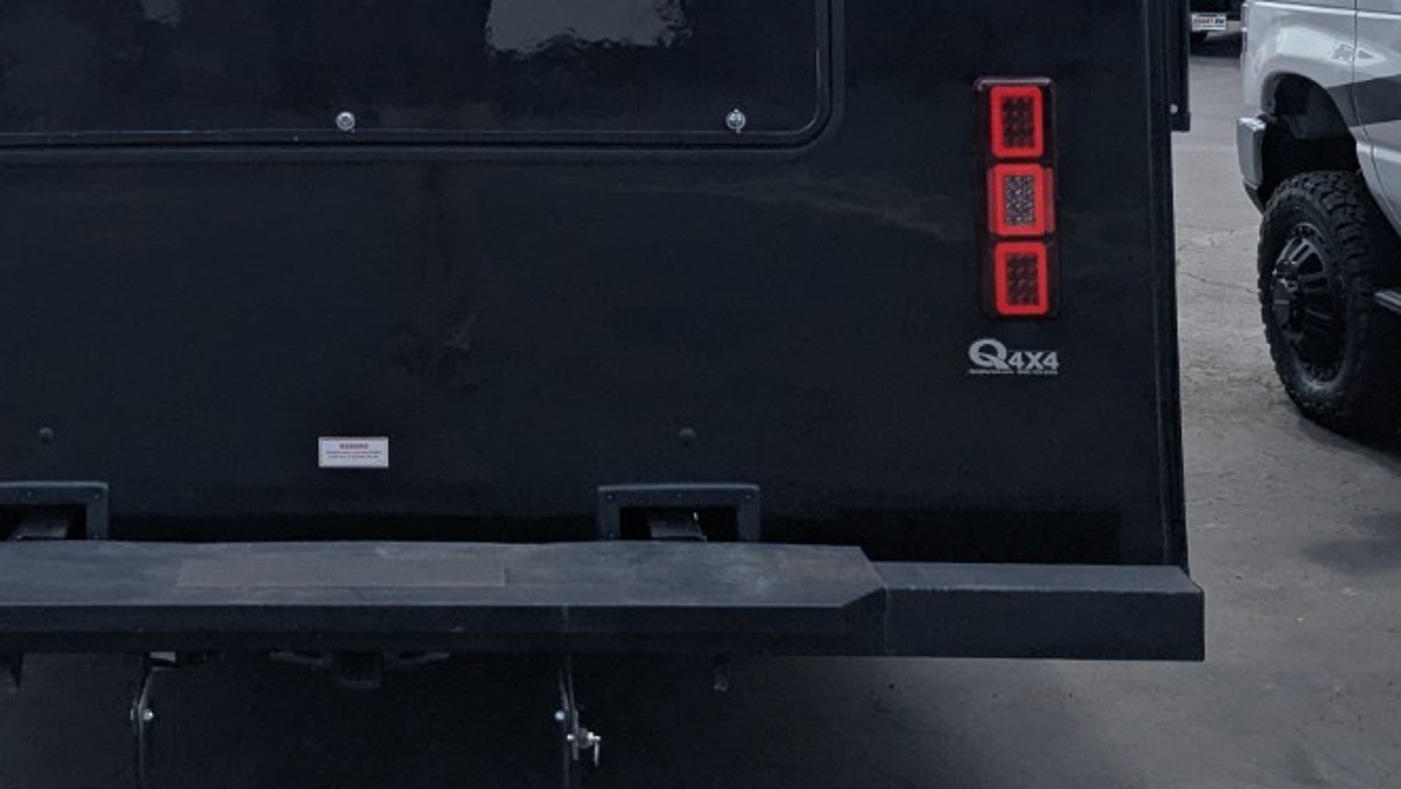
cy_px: -148
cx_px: 368
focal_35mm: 55
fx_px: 2044
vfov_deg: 20.5
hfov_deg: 37.0
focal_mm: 6.81
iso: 47
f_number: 1.85
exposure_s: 1/3534
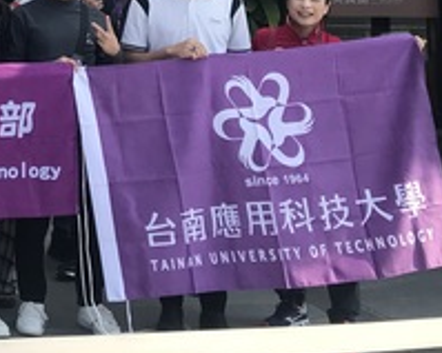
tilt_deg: +4.8
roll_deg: -2.4
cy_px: -192
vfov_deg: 14.8
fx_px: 1255
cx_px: -233
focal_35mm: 96
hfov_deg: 17.8
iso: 20
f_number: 1.8
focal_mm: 3.99
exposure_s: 1/1064
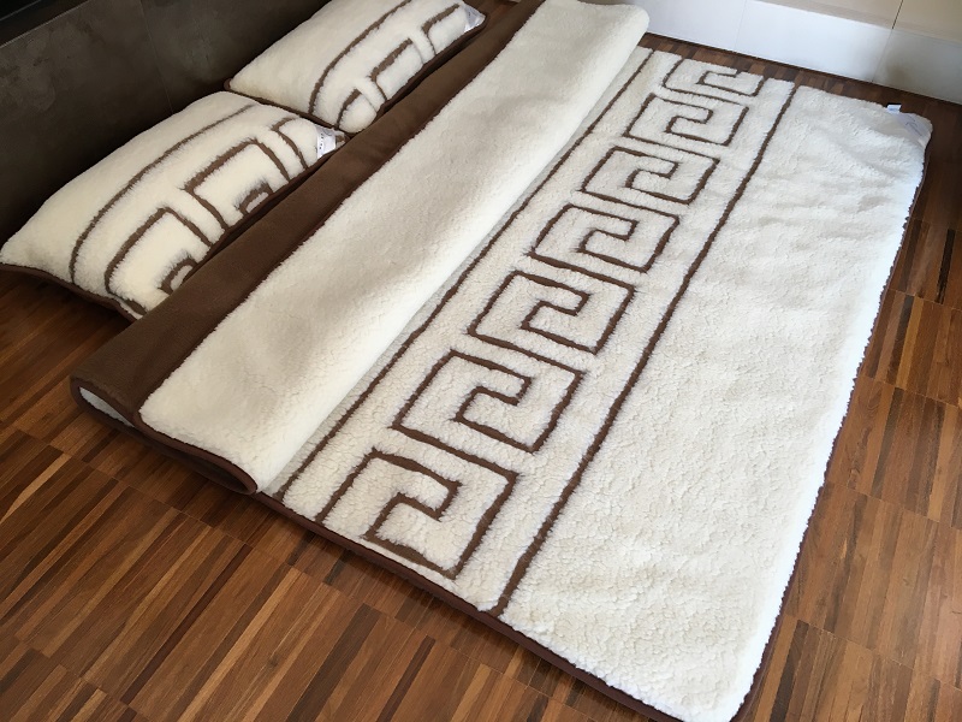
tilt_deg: -48.5
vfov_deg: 48.2
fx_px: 806
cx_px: 481
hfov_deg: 61.7
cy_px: 361
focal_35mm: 29
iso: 32
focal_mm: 4.15
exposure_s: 1/33
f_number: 2.2
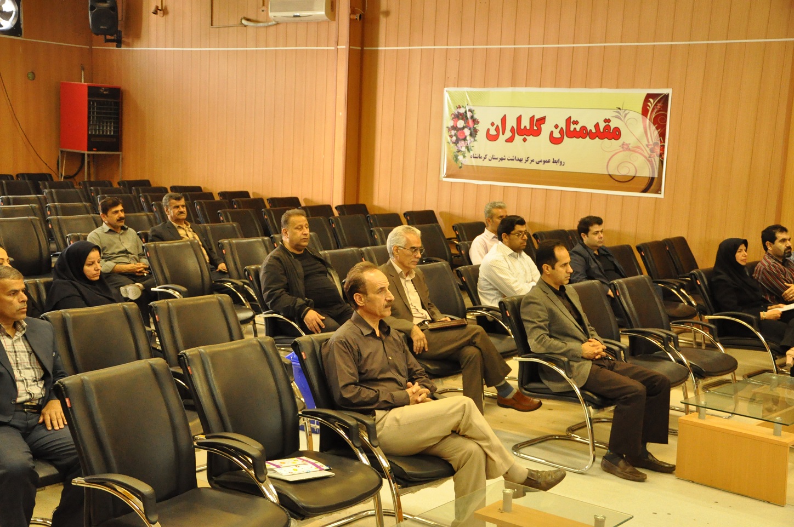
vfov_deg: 26.4
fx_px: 1124
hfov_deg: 38.9
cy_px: 264
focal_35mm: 51
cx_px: 397
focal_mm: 34
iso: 3200
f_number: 5
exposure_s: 1/50
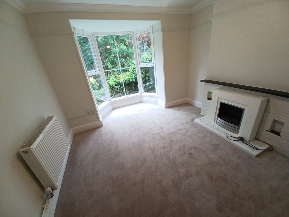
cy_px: 108
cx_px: 144
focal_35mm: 13
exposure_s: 1/50
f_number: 2.2
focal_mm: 1.42
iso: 80
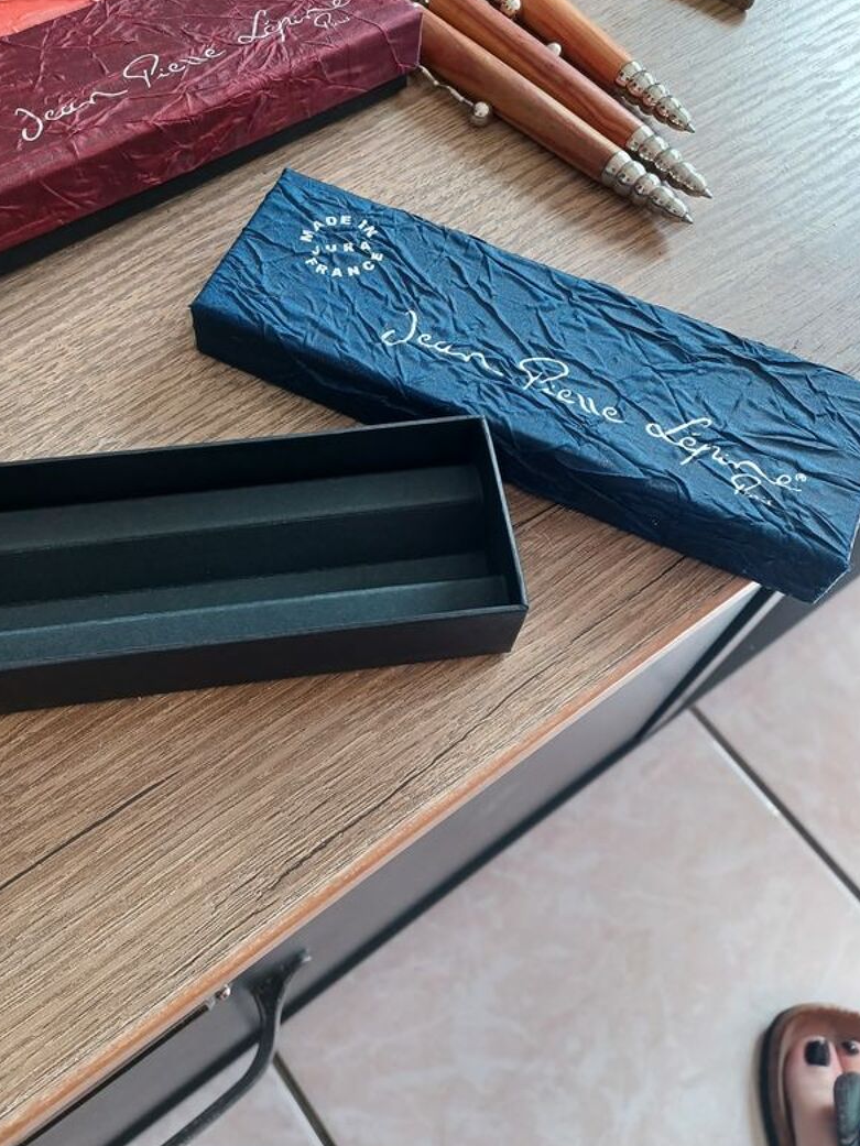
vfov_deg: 56.8
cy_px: 532
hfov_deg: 43.9
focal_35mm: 32
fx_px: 1060
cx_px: 330
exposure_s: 1/50
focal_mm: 4.6
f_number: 1.8
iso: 200
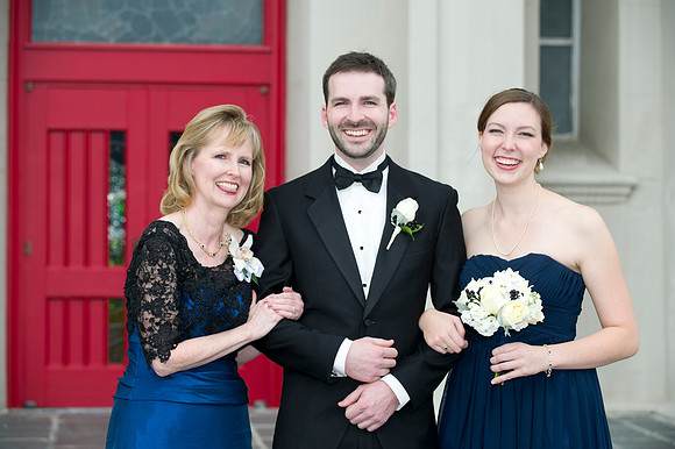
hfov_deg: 22.6
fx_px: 1686
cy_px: 224
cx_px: 338
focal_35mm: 90
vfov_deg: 15.2
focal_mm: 90
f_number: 4
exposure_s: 1/125
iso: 200
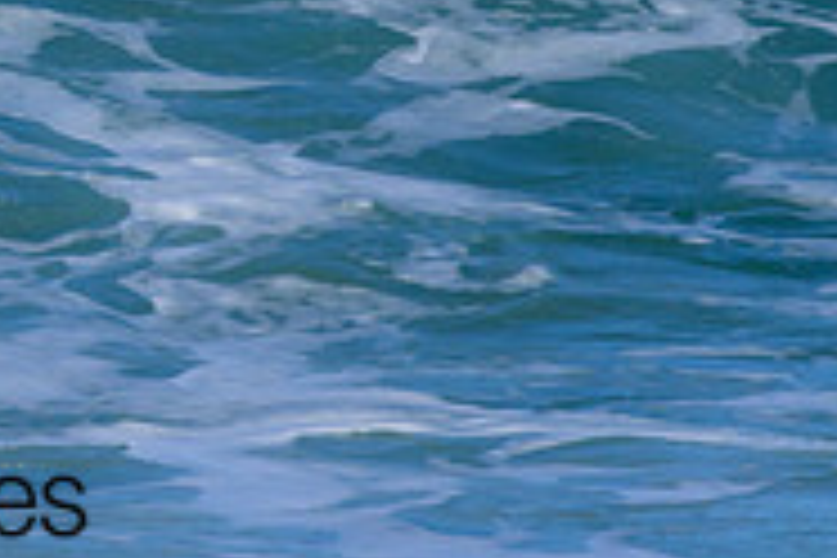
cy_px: -250
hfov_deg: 1.1
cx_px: -261
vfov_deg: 0.7
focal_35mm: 1866
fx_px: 43381
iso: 720
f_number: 11
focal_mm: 600
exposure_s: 1/2000
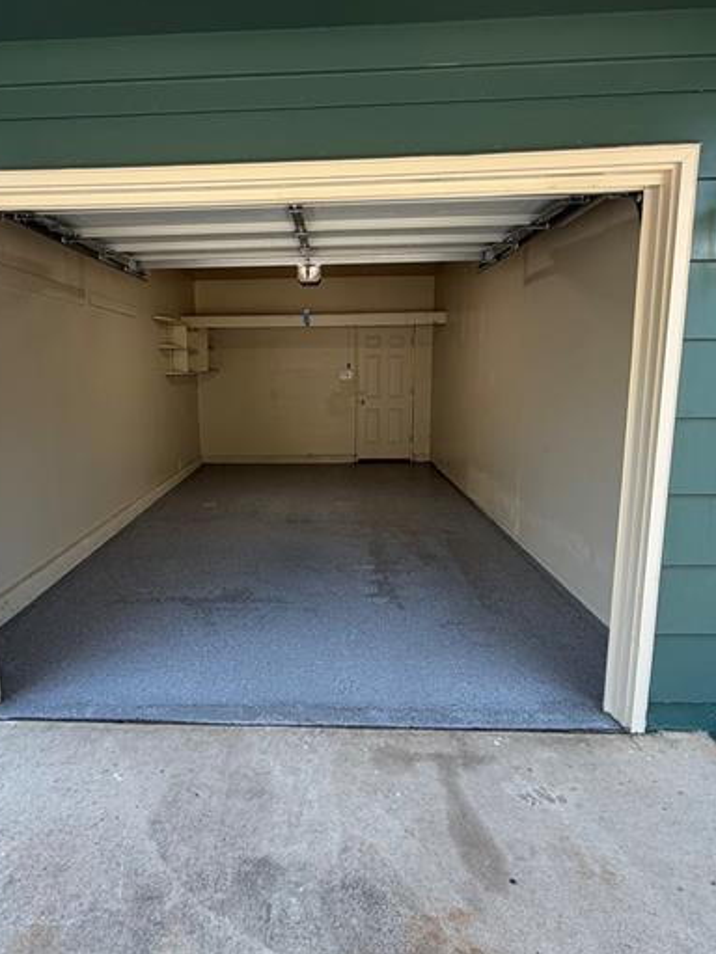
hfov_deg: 63.1
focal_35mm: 21
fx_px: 579
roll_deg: +2.0
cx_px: 299
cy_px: 468
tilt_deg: -12.4
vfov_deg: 79.0
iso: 50
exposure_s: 1/120
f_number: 2.2
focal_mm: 2.22
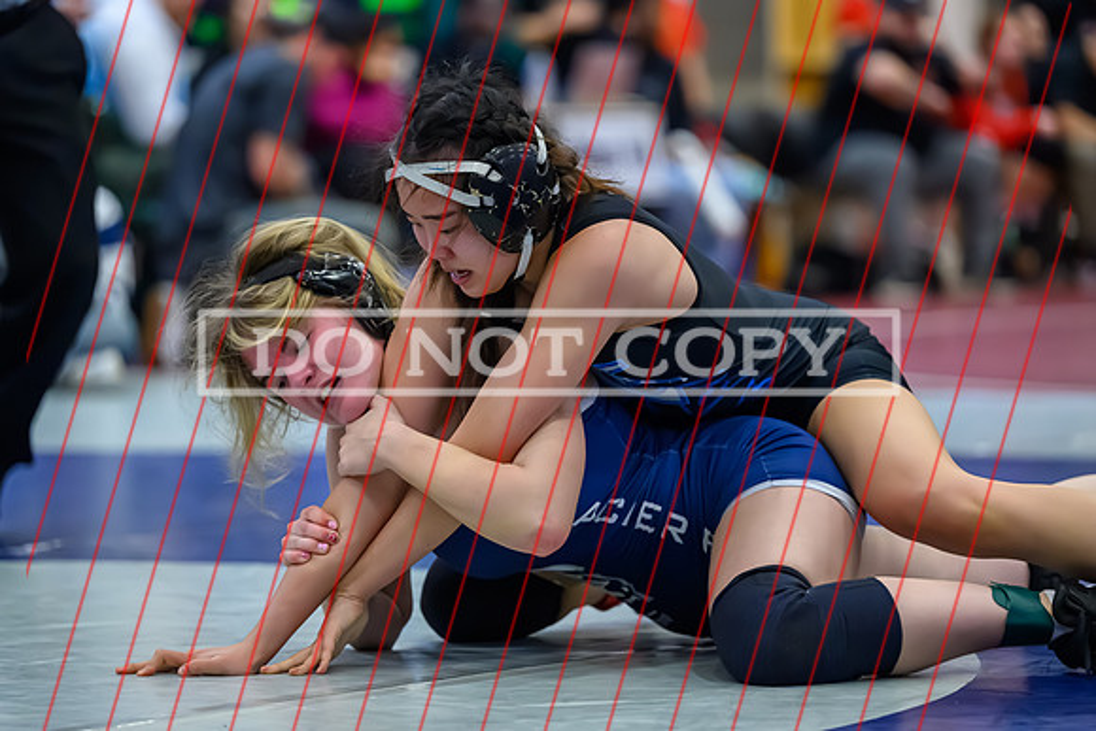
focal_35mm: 170
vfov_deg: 8.1
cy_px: 340
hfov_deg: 12.1
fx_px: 5188
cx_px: 492
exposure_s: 1/640
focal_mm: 150
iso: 10000
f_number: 2.8
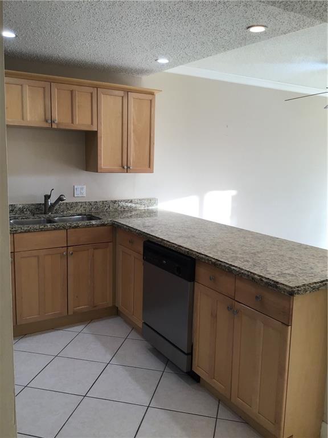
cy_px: 219
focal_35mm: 31
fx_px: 392
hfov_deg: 45.4
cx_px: 164
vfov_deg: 58.4
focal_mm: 3.3
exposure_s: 1/60
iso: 25
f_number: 2.4
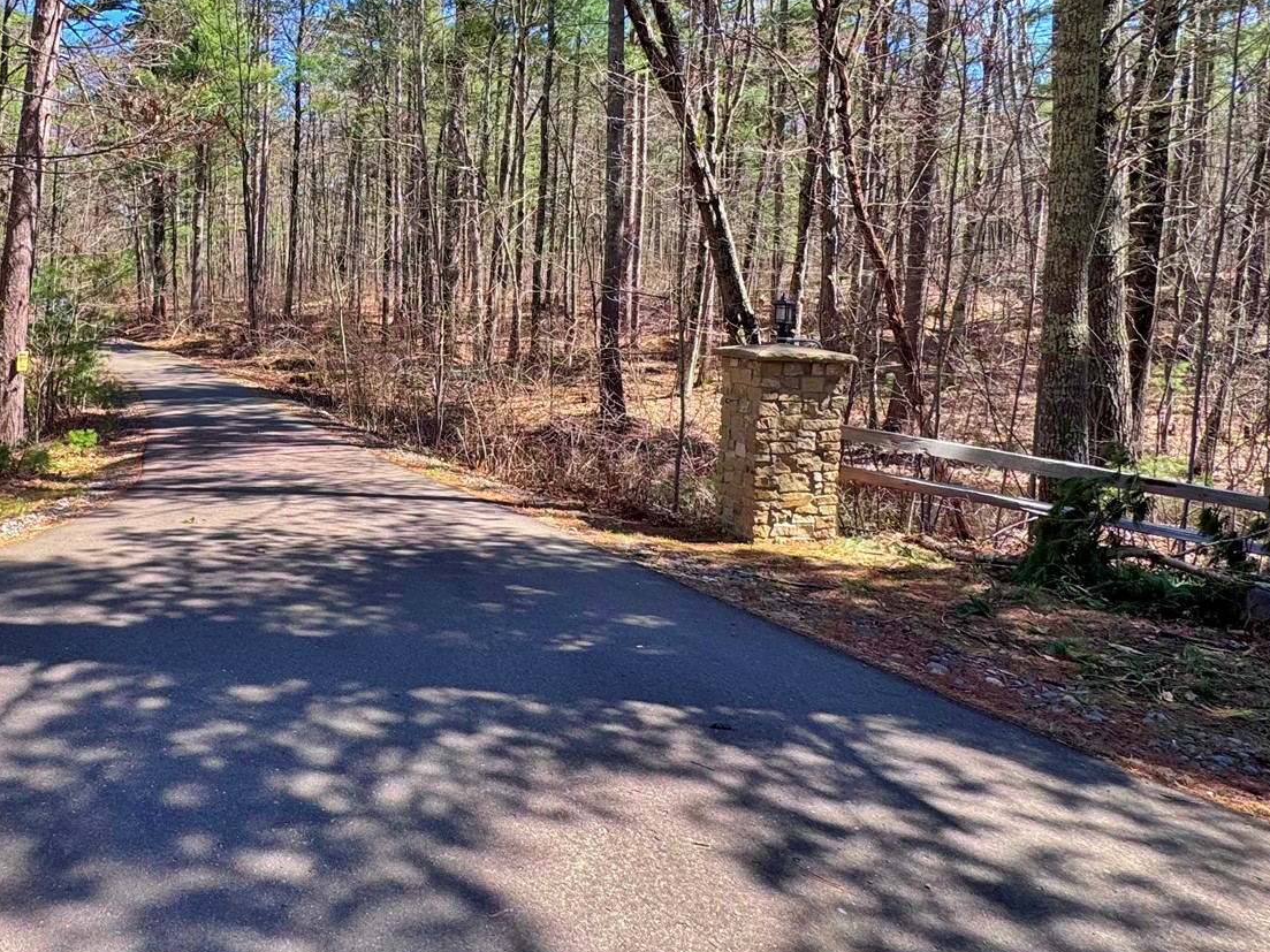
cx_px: 329
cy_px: 342
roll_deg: -1.3
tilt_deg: -4.5
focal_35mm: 26
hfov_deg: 63.7
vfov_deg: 52.3
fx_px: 954
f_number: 2.2
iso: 40
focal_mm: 2.22
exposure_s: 1/370
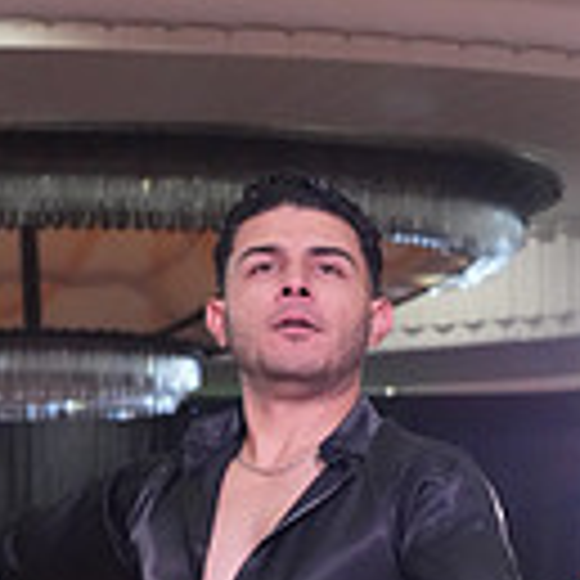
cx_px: 645
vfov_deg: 7.8
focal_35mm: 218
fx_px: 4132
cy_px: 1048
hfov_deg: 8.0
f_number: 5
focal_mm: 57
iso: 5000
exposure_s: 1/320
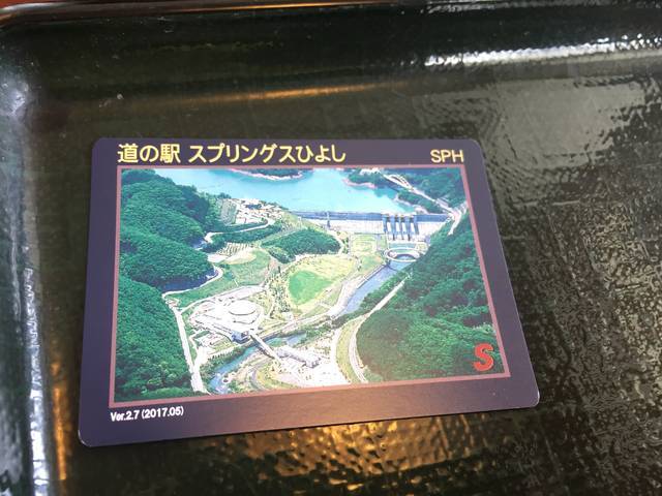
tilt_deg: -65.6
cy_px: 248
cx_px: 331
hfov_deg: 61.7
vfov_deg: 48.2
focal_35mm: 29
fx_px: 555
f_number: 2.2
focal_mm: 4.15
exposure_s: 1/30
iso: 64
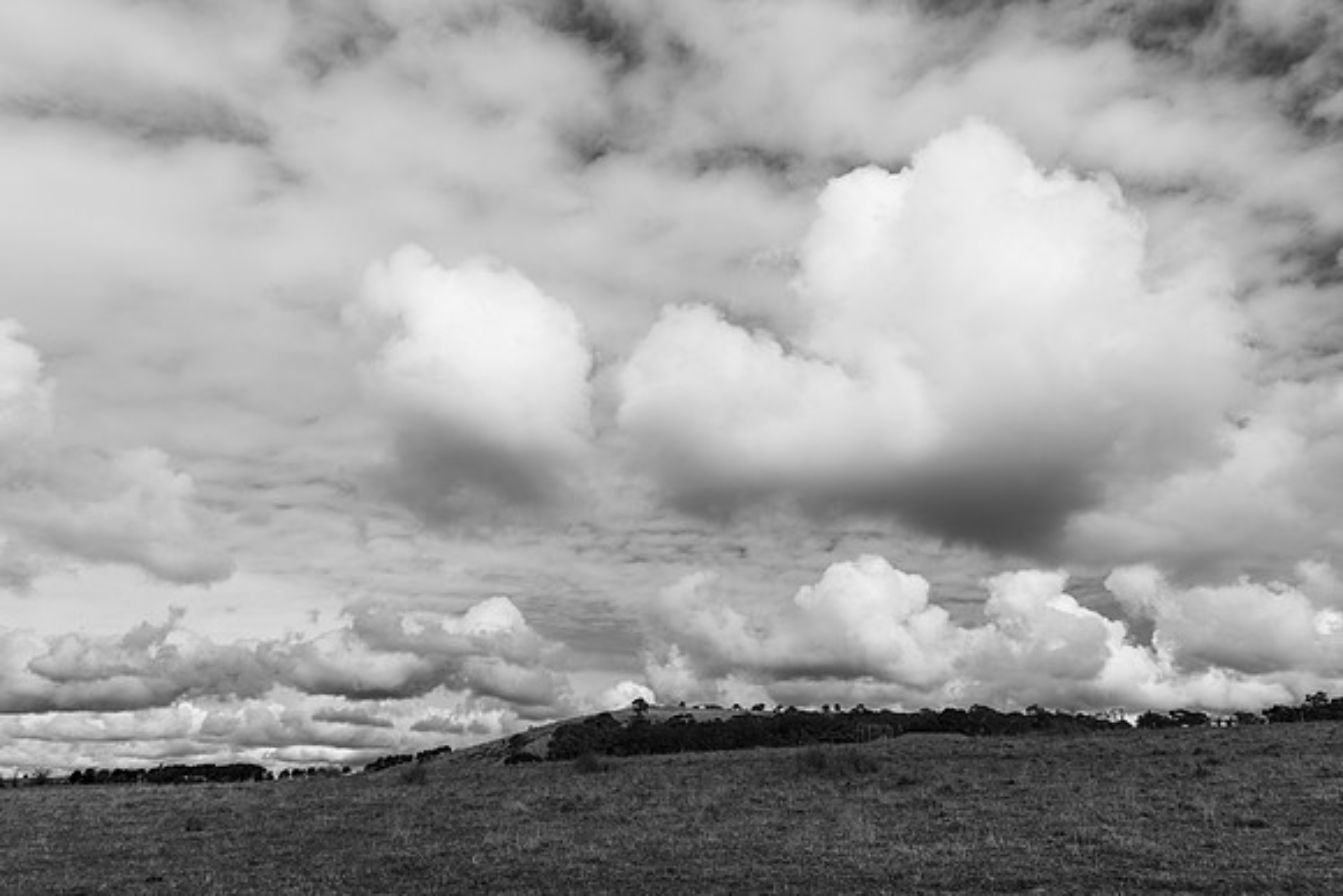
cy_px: 448
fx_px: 896
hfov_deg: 73.7
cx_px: 672
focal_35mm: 24
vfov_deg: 53.2
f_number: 9
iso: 200
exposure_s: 1/1000
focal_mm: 24
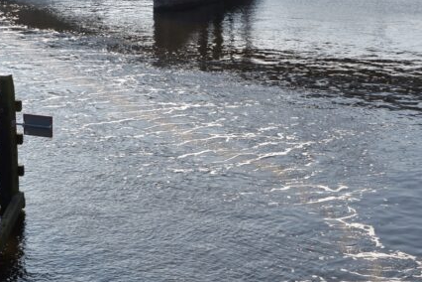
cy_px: 209
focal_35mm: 101
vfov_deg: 13.5
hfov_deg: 20.2
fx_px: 1184
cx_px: 240
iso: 200
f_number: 13
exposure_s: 1/105
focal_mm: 28
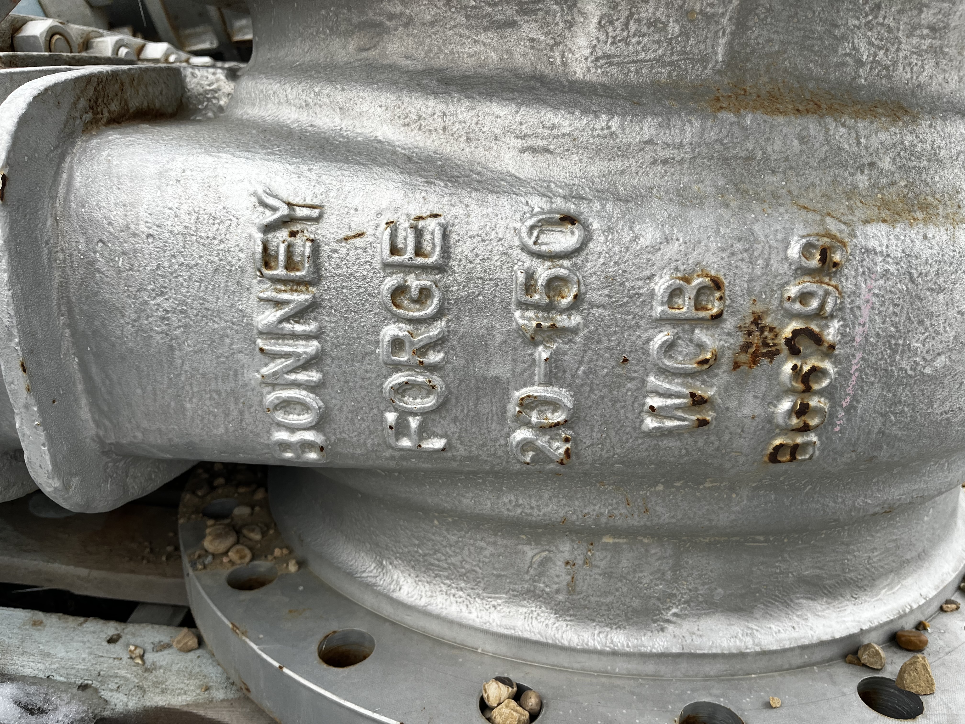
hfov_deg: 67.3
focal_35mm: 26
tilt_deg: -17.5
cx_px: 482
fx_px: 725
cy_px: 362
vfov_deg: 53.1
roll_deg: -11.4
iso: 50
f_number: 1.6
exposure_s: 1/577
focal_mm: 5.1
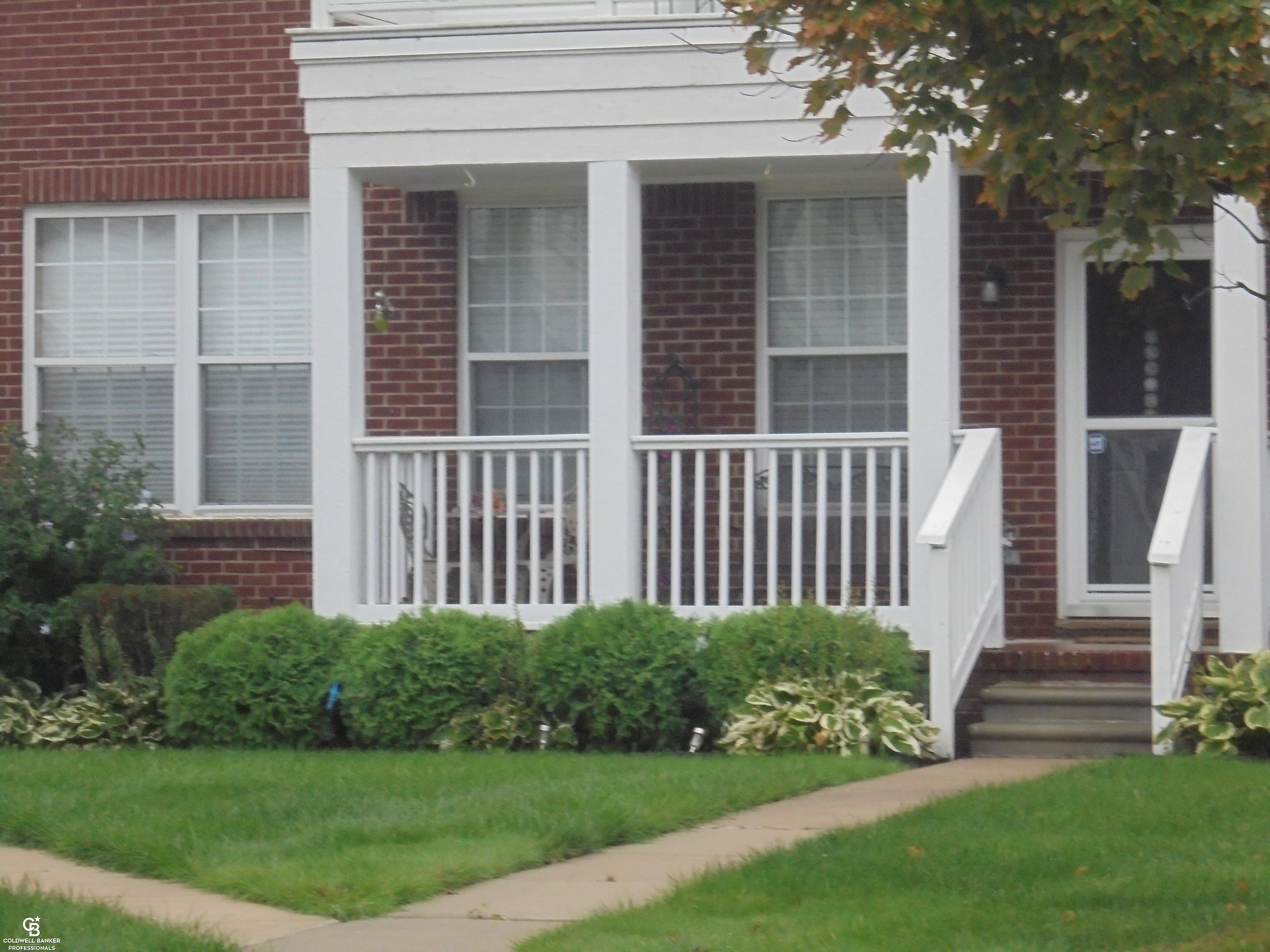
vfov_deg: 12.1
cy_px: 476
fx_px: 4476
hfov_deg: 16.1
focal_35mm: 122
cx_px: 635
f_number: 5.6
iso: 400
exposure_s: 1/100
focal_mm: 21.8
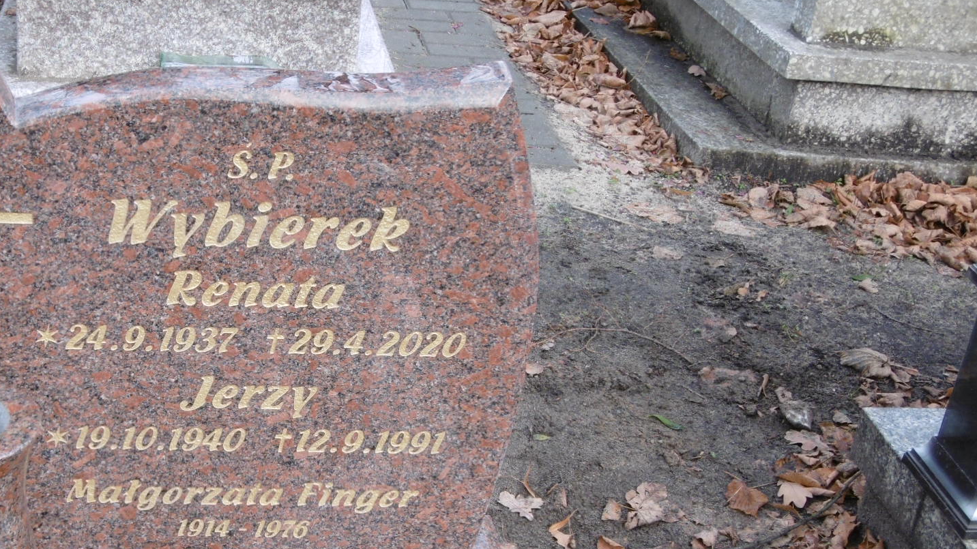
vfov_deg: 17.9
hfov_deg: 31.1
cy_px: 355
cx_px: 289
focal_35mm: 67
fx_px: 1735
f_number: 3.8
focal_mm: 7.7
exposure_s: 1/80
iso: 100
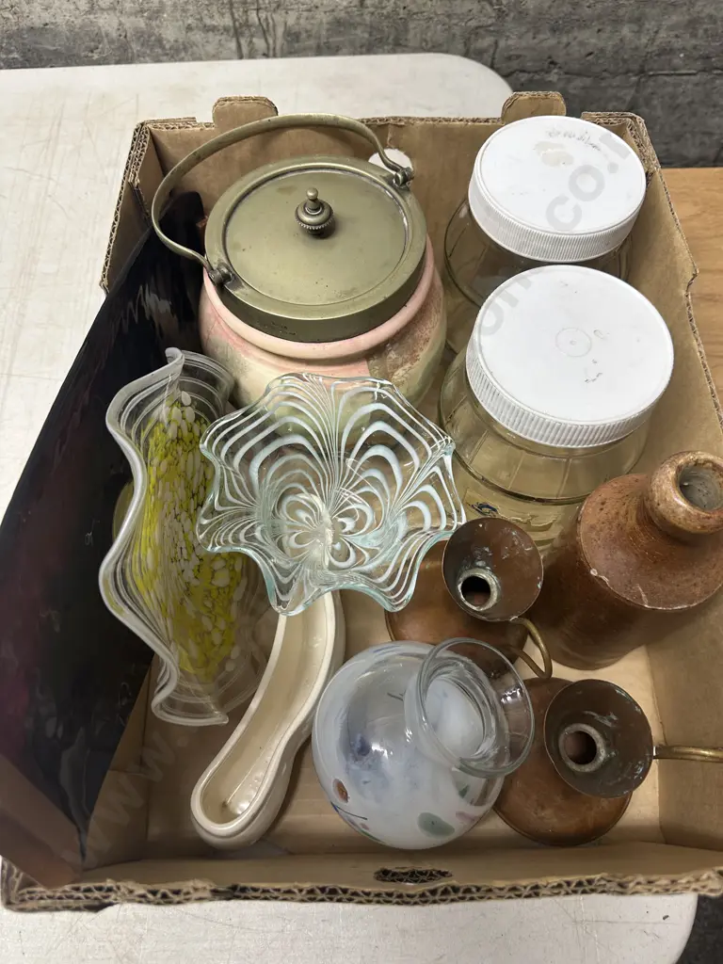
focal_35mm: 24
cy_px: 482
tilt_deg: -64.6
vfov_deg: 71.6
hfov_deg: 56.8
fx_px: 668
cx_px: 362
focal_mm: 6.86
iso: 125
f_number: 1.78
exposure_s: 1/50
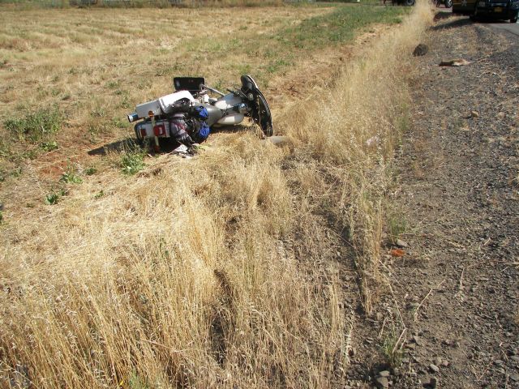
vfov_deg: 39.7
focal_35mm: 36
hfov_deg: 51.4
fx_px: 540
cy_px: 194
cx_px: 260
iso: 50
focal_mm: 6
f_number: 2.8
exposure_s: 1/640
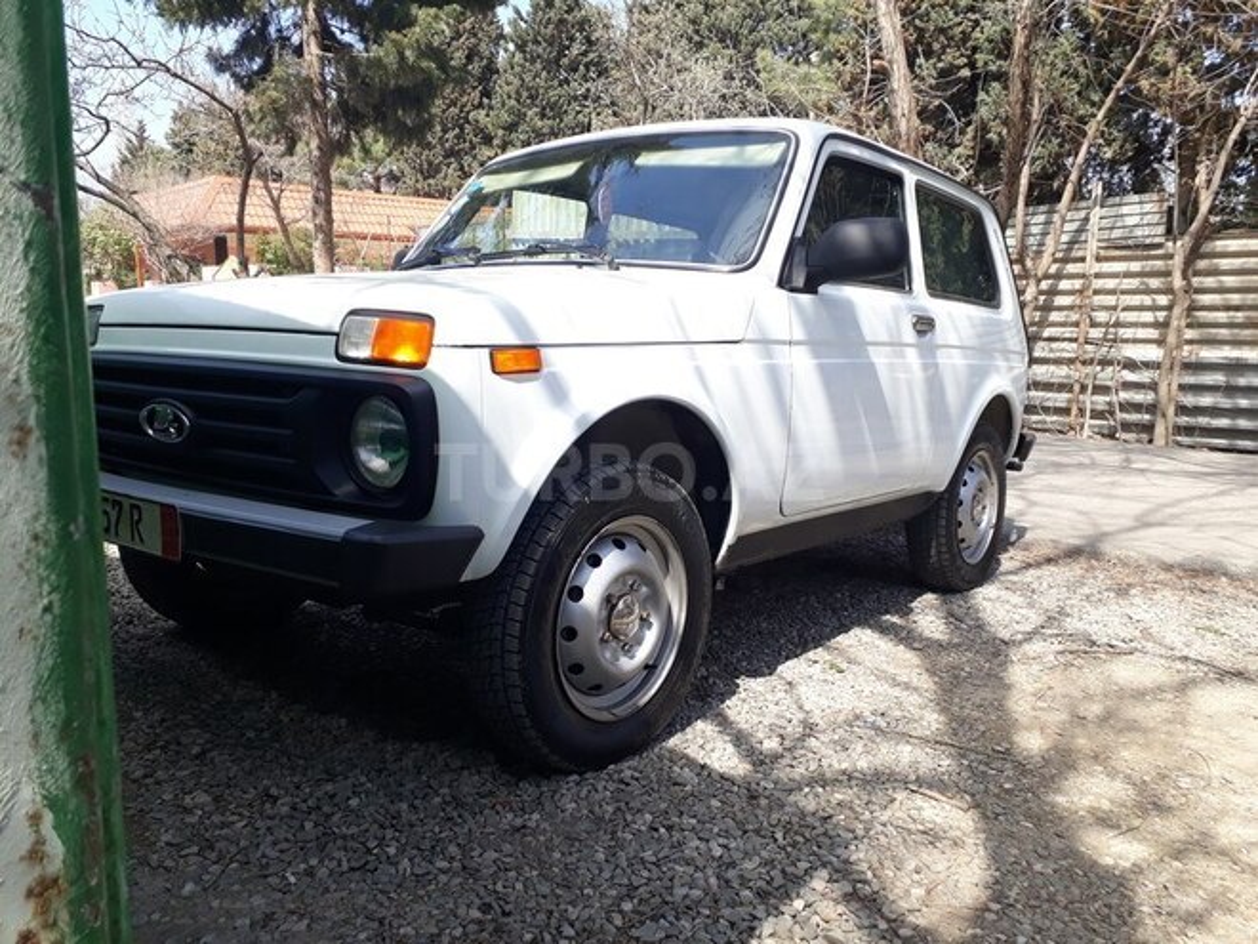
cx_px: 629
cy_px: 472
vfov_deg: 51.4
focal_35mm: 27
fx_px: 981
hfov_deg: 65.3
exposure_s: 1/427
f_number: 1.9
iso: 40
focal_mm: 3.6
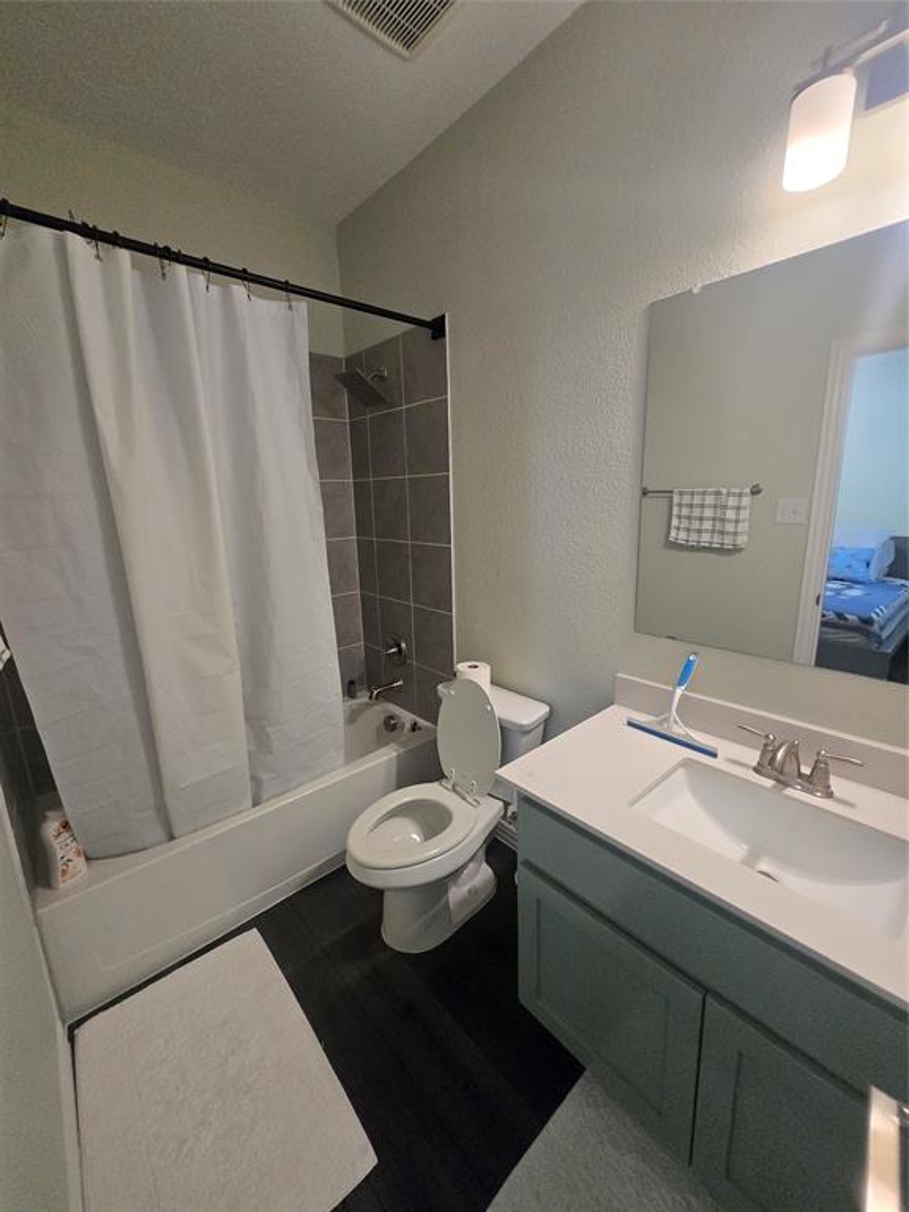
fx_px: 455
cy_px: 606
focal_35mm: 13
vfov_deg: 106.2
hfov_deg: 89.9
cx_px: 454
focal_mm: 1.7
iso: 400
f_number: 2.2
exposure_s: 1/60
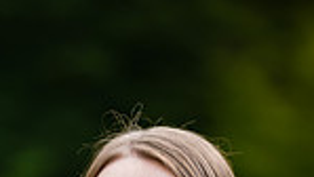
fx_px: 2882
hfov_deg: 6.2
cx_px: 136
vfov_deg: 3.5
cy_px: 349
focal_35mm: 346
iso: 50
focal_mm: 85
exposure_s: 1/250
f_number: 1.8
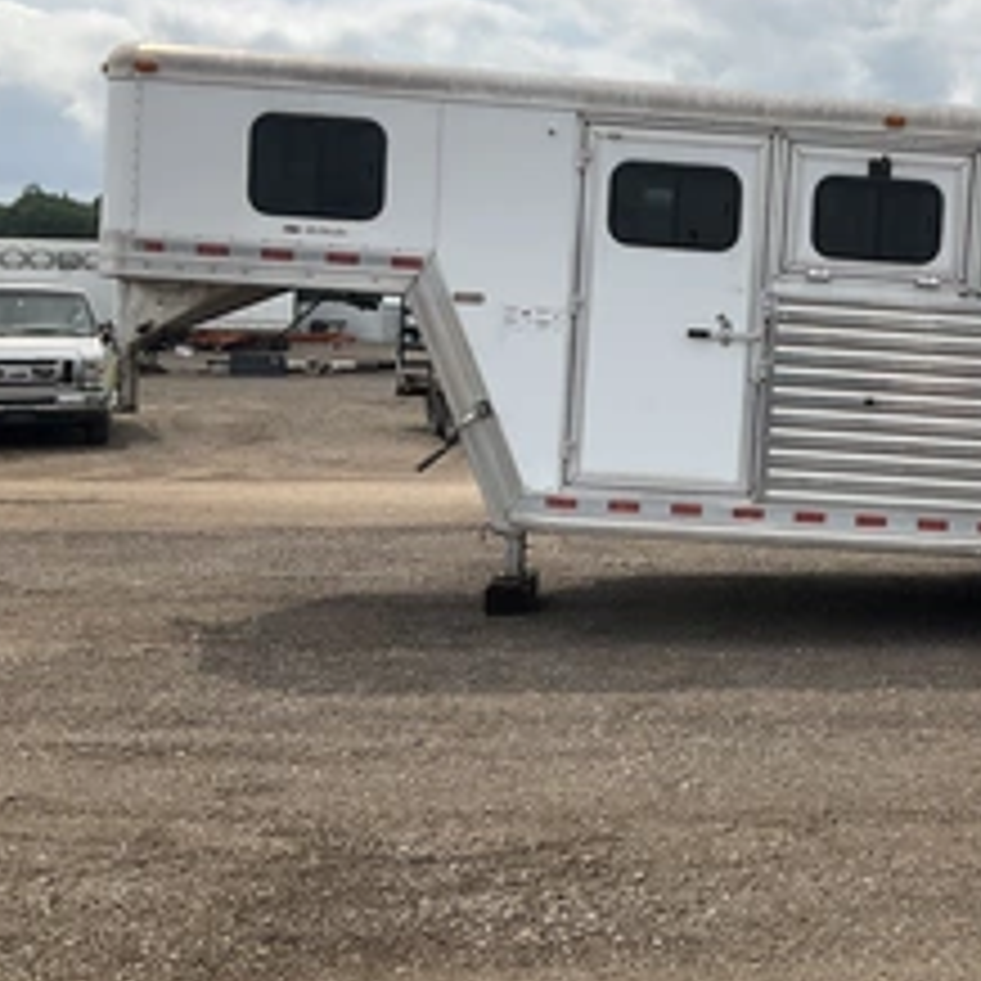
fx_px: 1507
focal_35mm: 47
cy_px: 387
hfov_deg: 34.3
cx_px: 864
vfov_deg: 35.9
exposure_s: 1/3125
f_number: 1.8
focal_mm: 3
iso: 25
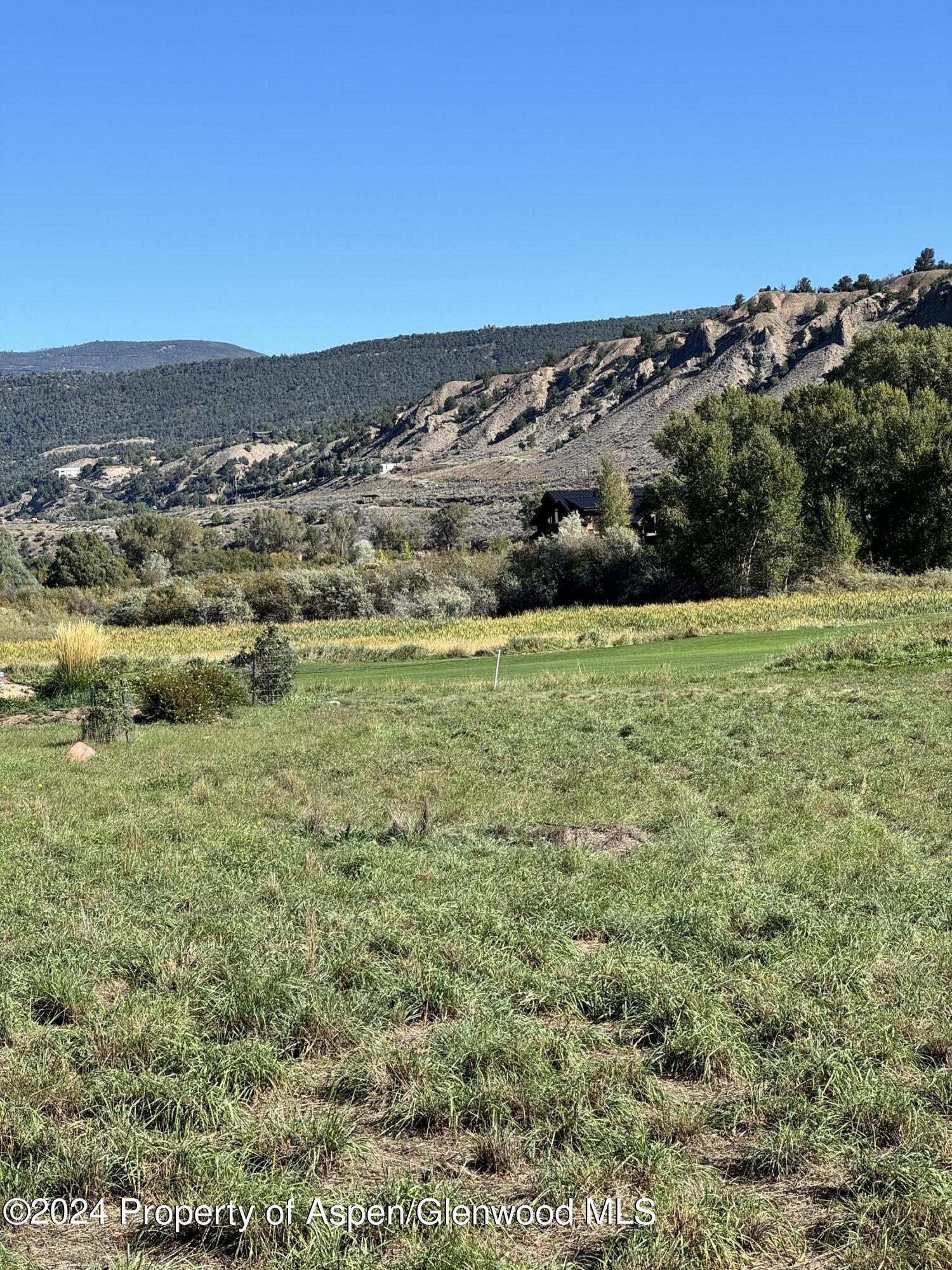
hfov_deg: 19.1
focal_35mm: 77
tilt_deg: -1.9
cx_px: 476
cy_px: 635
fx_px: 2824
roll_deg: +2.7
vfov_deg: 25.3
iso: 25
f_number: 2.8
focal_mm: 9
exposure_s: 1/595
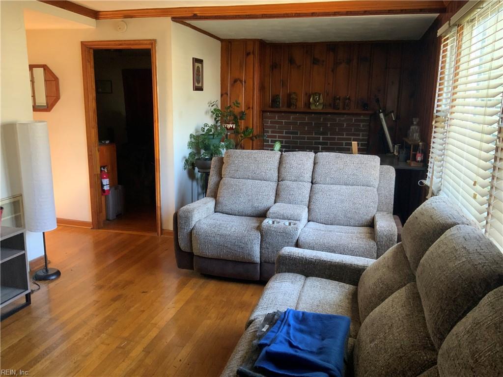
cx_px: 252
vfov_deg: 48.2
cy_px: 188
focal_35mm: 29
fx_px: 421
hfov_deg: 61.7
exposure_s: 1/60
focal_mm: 3
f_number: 1.8
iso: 200
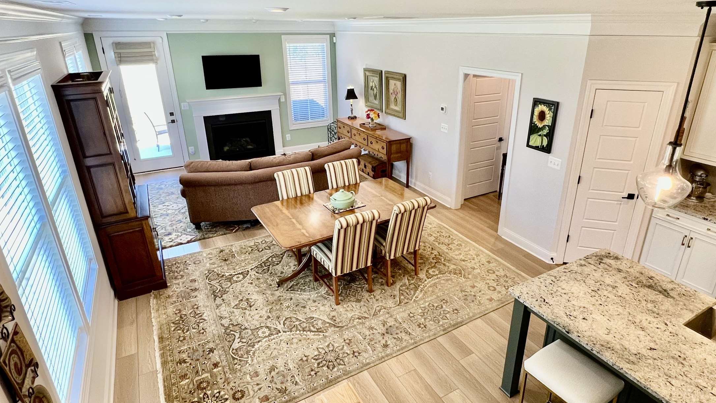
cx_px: 385
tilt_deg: -22.4
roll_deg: +0.8
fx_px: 380
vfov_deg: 55.9
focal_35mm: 20
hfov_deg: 86.5
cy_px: 189
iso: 200
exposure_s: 1/120
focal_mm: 1.57
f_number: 1.8
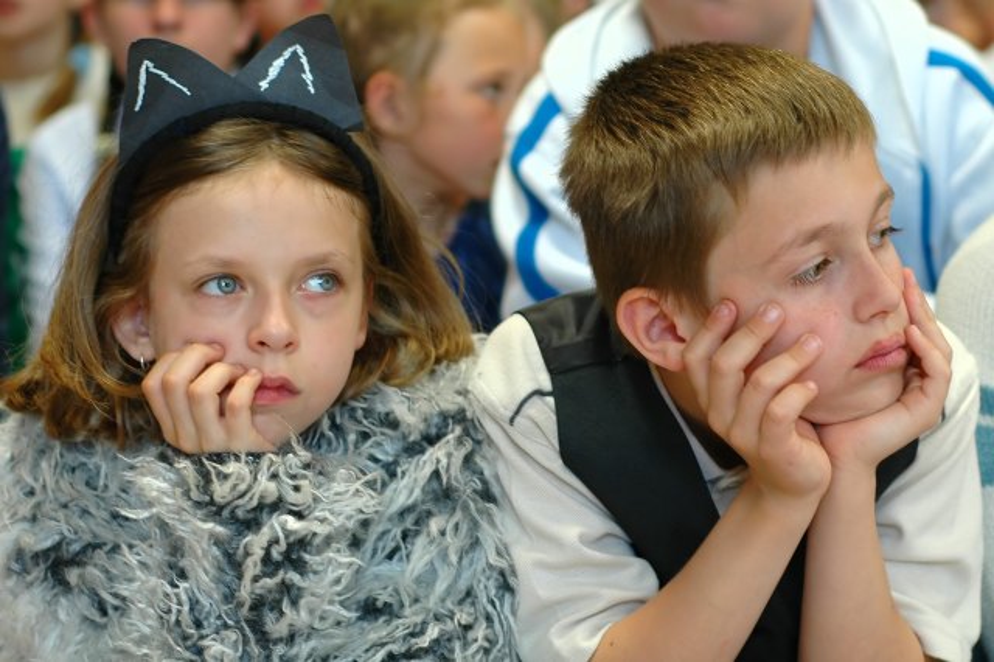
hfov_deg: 27.0
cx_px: 497
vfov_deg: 18.2
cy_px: 331
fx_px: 2070
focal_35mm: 75
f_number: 3.2
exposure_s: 1/40
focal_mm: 50
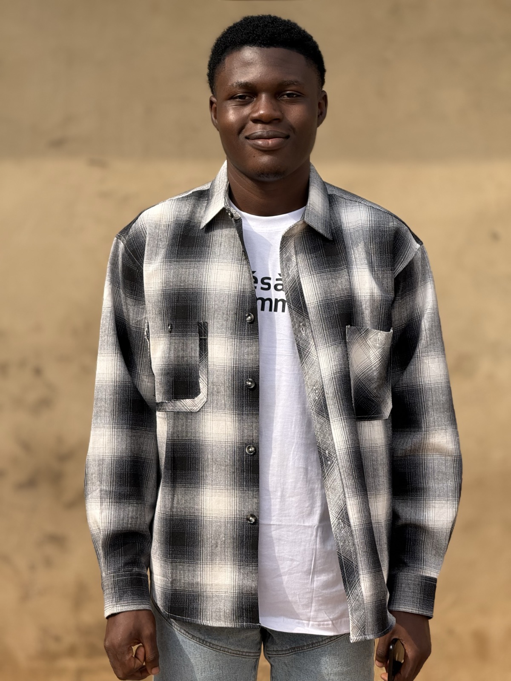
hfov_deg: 12.3
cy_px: 340
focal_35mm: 120
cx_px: 256
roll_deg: +0.0
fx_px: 2362
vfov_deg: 16.4
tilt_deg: -6.6
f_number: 2.8
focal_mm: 15.66
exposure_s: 1/1064
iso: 64
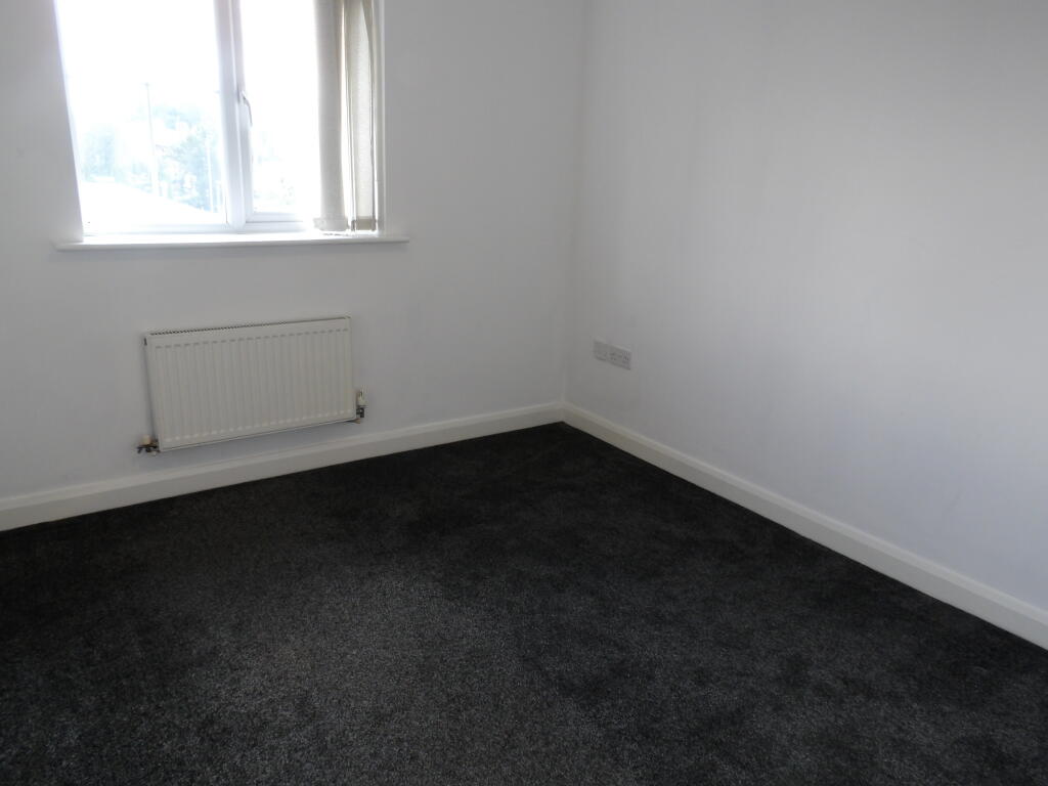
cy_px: 393
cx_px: 524
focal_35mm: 24
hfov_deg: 71.6
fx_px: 727
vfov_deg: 56.8
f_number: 4.1
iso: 151
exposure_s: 1/30
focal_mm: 4.3
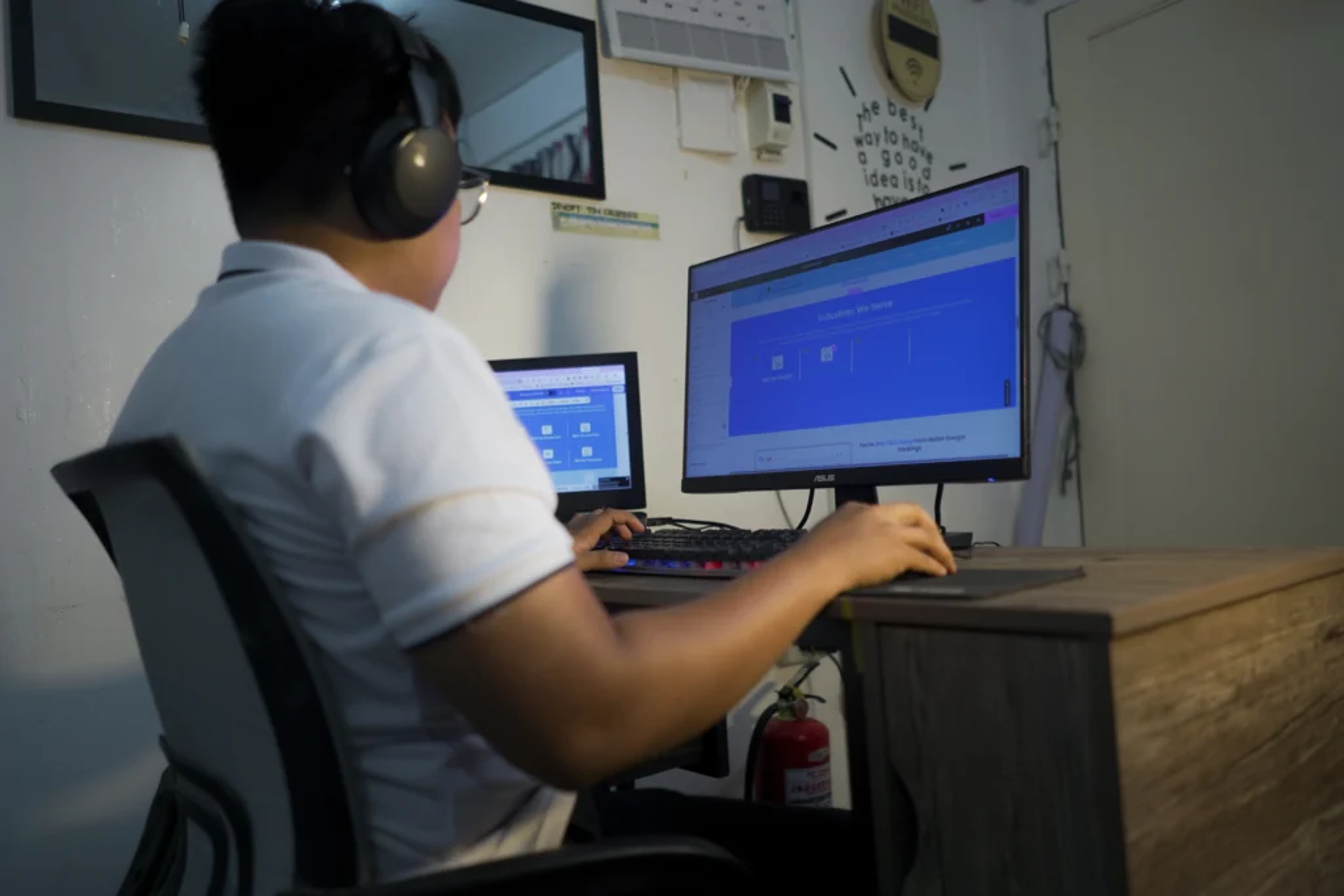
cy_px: 448
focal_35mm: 28
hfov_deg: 65.5
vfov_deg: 46.4
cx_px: 672
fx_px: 1045
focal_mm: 28
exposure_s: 1/160
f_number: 2
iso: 200
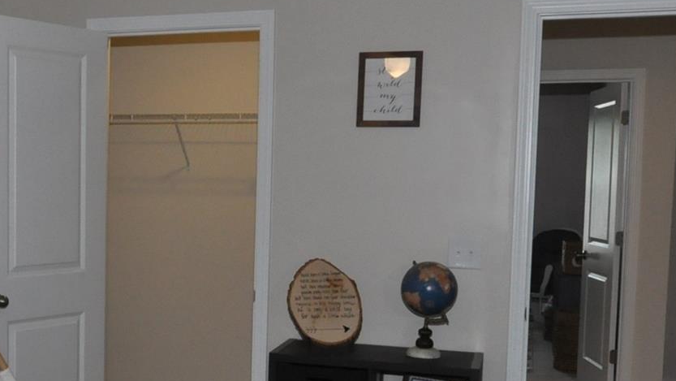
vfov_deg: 22.1
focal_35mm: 54
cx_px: 104
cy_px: 268
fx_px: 968
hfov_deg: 36.7
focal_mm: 14
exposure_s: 1/60
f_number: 6.3
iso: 1250
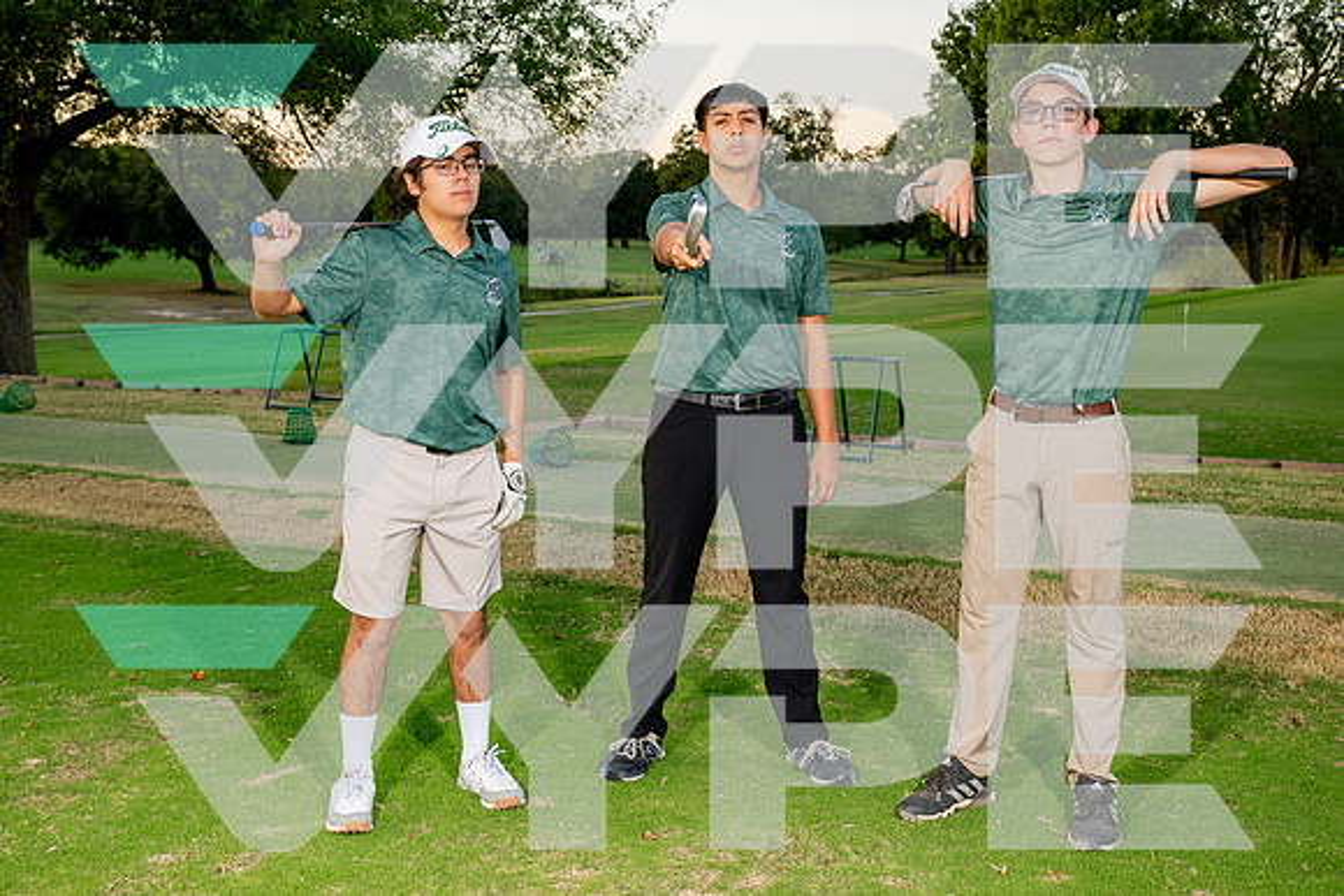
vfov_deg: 29.9
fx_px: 1680
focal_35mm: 45
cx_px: 672
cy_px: 448
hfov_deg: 43.6
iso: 400
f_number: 6.3
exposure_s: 1/200
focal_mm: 44
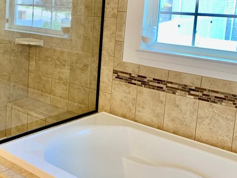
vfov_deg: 29.4
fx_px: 336
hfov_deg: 37.9
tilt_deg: -8.4
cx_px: 58
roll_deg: -2.1
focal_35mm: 49
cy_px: 52
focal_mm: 4.25
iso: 100
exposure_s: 1/60
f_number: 1.8
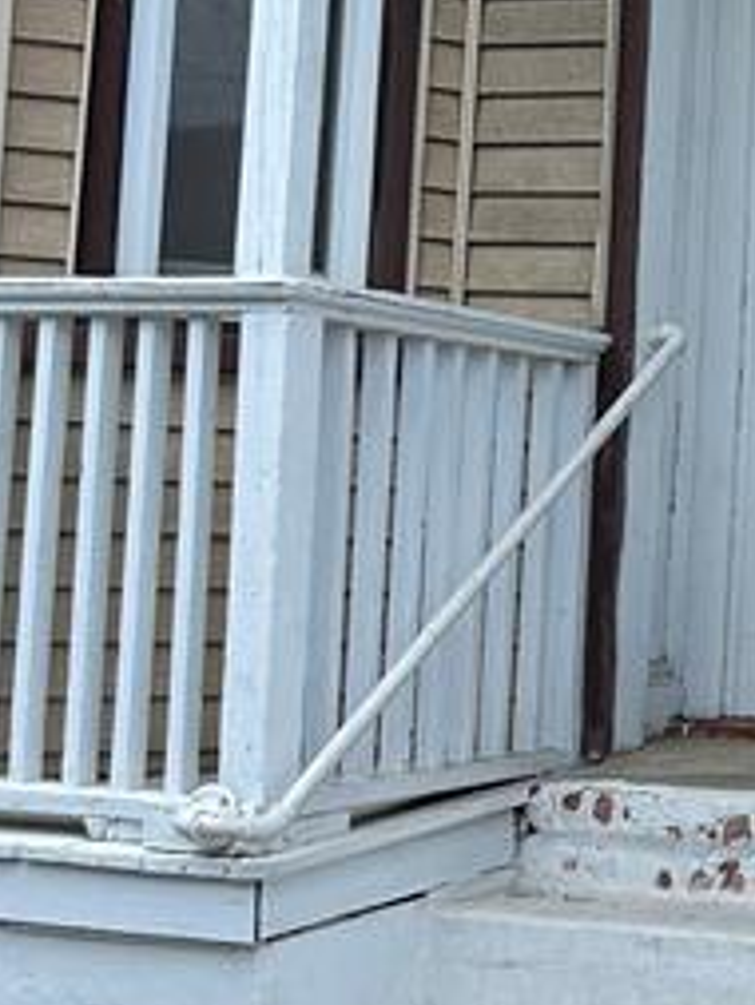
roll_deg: -3.0
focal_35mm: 79
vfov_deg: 24.6
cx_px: 1109
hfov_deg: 17.0
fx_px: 2295
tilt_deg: +3.3
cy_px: 369
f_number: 1.5
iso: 50
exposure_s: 1/1838
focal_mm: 5.7
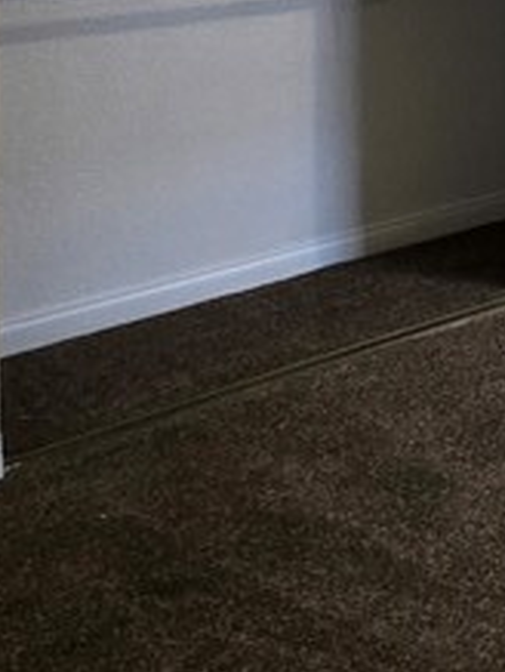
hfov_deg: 15.4
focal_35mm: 61
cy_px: -185
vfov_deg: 27.0
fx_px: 1184
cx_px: 1161
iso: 200
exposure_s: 1/60
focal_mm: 2.2
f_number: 2.2
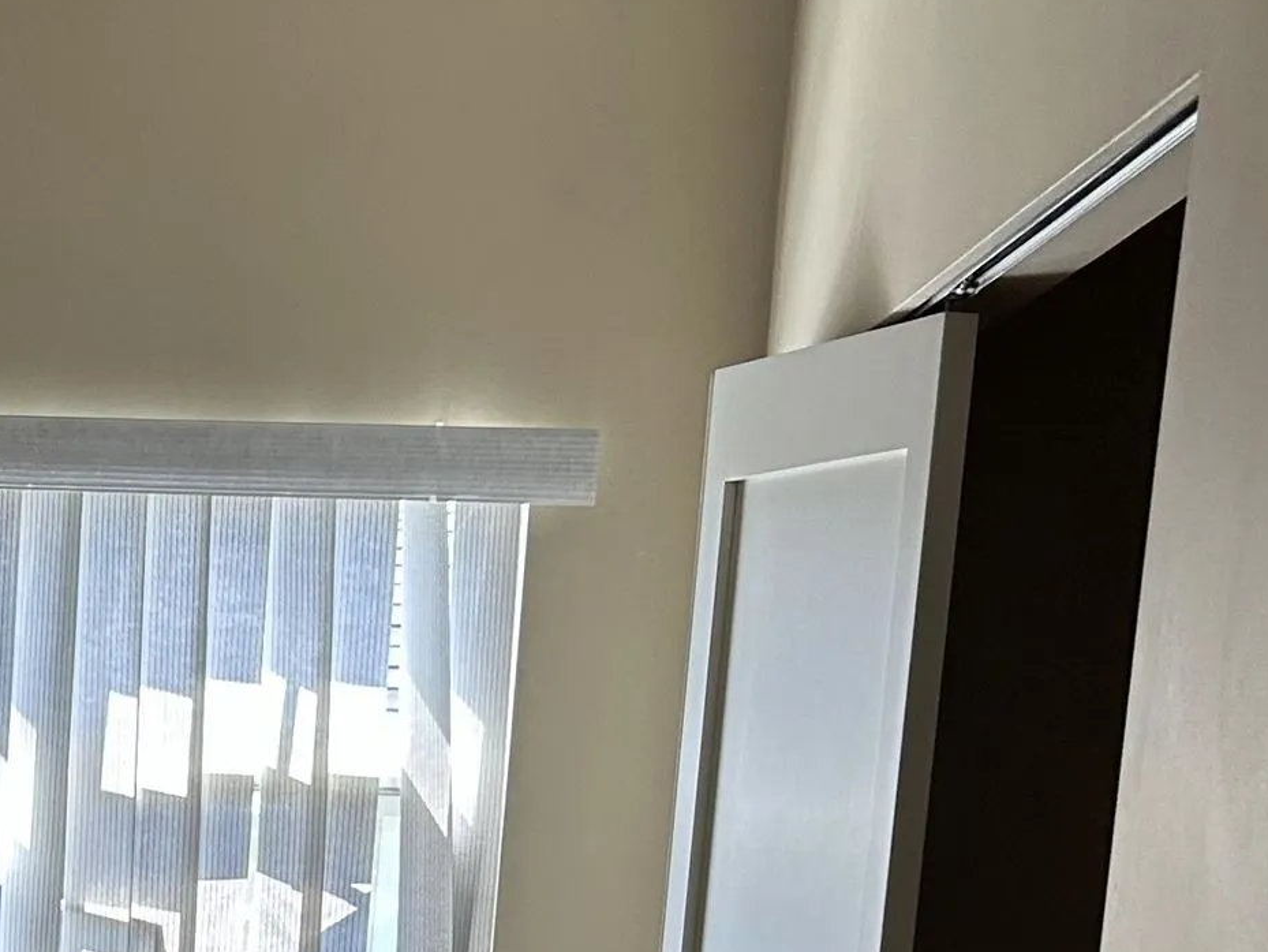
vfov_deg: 16.0
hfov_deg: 21.6
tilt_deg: -10.6
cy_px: 1359
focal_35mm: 86
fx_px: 3151
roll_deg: -2.5
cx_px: -113
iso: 100
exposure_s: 1/120
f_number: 1.5
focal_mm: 5.7
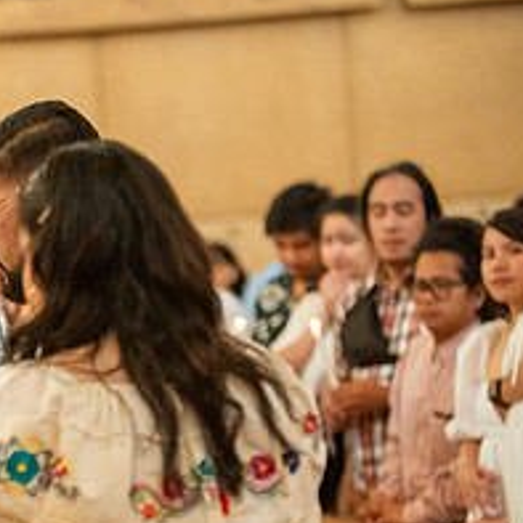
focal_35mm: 263
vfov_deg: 6.7
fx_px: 4496
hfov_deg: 6.6
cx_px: -215
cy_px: 394
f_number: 2.8
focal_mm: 105
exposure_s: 1/125
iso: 2000
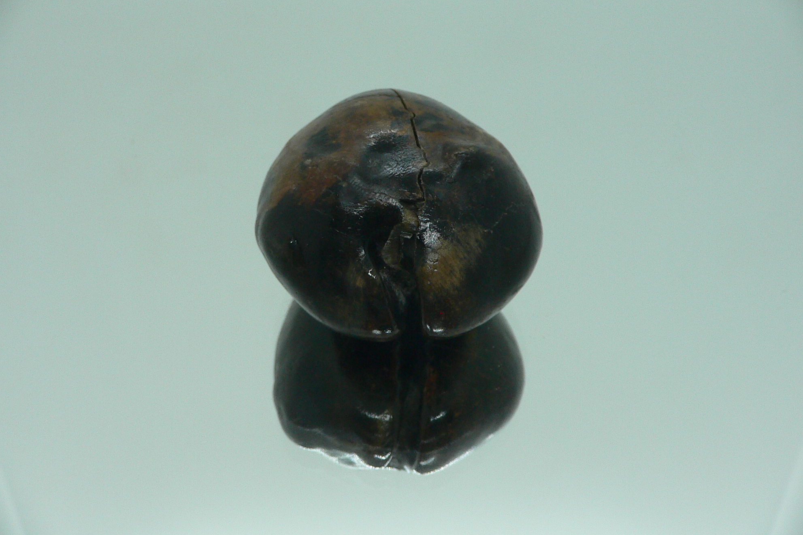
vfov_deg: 35.9
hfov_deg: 51.9
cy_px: 253
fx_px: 825
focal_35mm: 37
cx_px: 395
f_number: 2.8
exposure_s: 1/60
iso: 150
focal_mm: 4.6
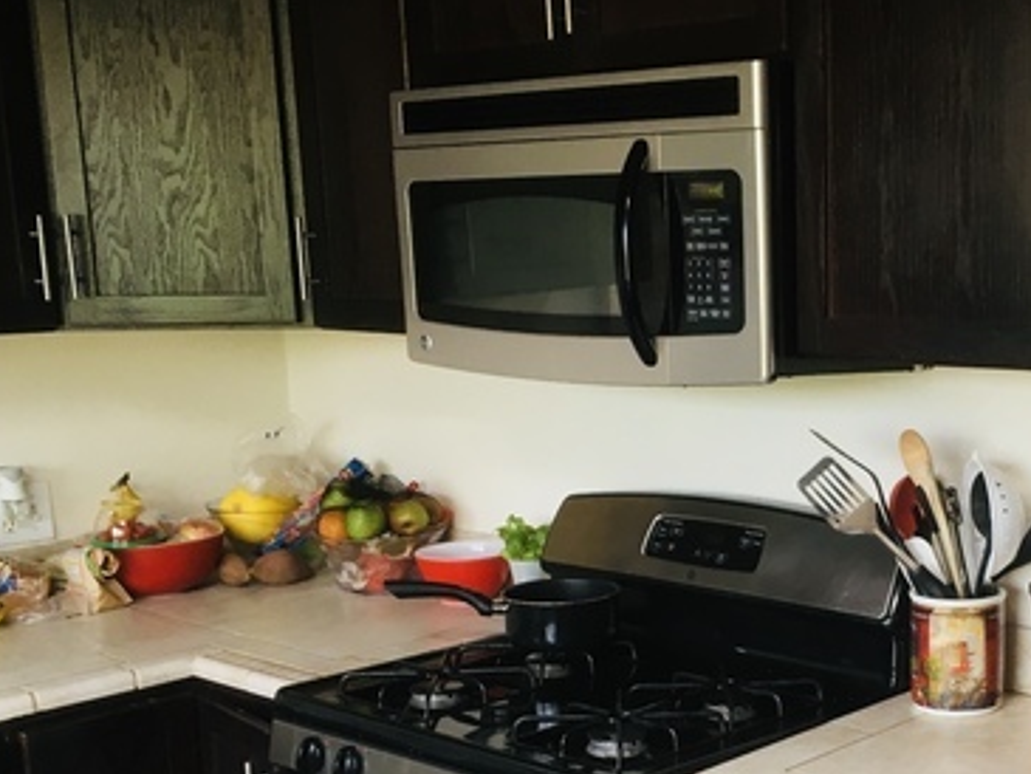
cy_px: 582
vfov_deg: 27.2
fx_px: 1579
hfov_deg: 35.1
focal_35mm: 53
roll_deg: +0.6
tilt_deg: -13.8
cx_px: 812
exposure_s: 1/30
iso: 64
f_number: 2.2
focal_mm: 4.15
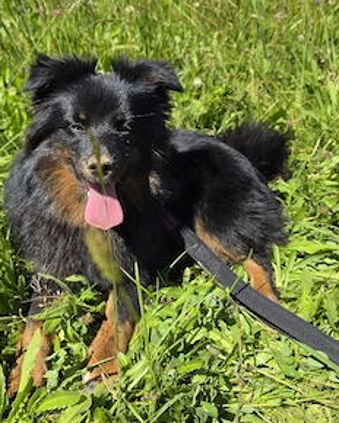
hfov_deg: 46.6
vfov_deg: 56.9
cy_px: 179
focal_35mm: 31
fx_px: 389
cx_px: 124
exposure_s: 1/5000
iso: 80
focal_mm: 6.3
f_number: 1.7
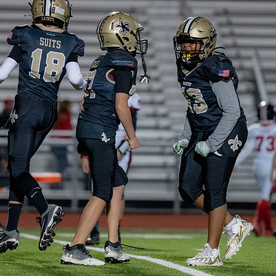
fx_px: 3951
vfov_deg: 4.0
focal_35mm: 438
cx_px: 160
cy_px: 97
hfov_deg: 4.0
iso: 5000
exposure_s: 1/1250
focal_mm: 200
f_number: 2.8
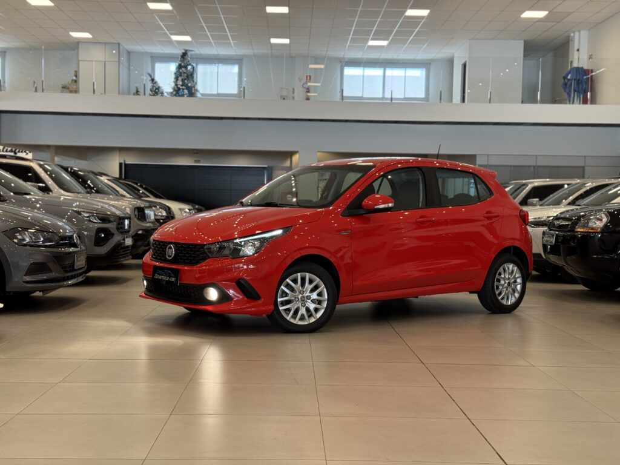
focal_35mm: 48
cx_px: 310
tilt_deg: -1.9
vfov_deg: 30.3
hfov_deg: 39.7
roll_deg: -0.9
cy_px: 232
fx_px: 860
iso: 80
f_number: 1.78
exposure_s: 1/60
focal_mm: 6.76
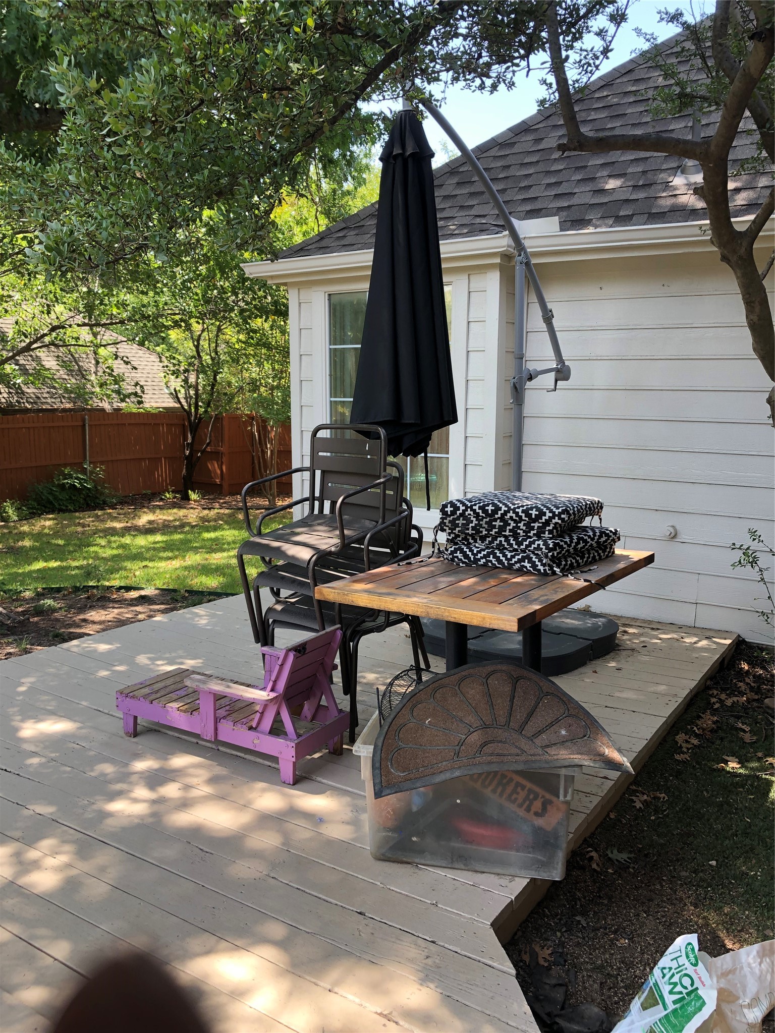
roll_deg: +0.0
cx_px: 388
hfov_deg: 49.7
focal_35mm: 28
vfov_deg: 63.4
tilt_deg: -4.7
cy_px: 516
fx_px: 836
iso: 20
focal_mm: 3.99
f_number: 1.8
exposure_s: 1/141
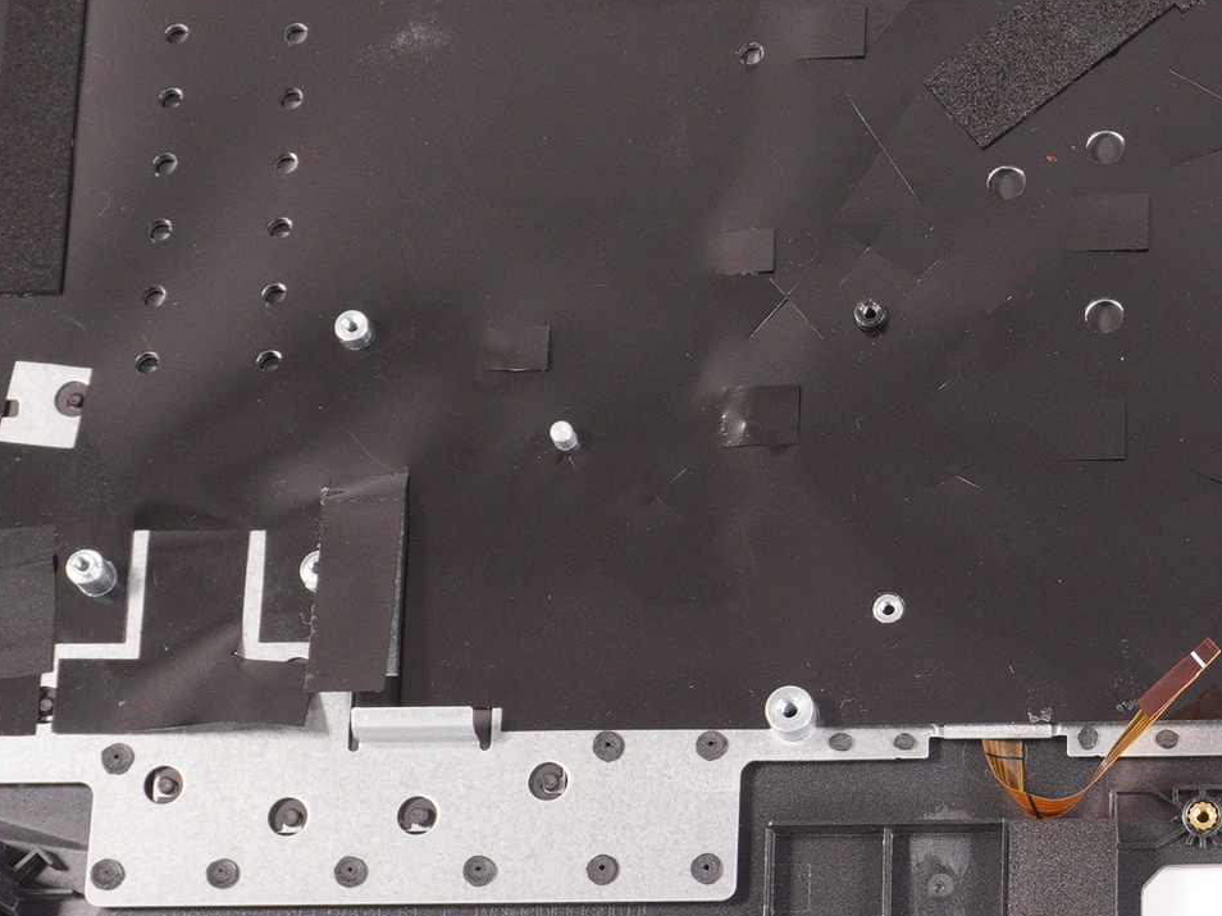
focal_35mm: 100
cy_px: 566
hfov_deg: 18.9
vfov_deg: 14.8
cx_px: 1303
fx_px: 3529
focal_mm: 22
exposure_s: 1/160
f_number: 6.3
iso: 640
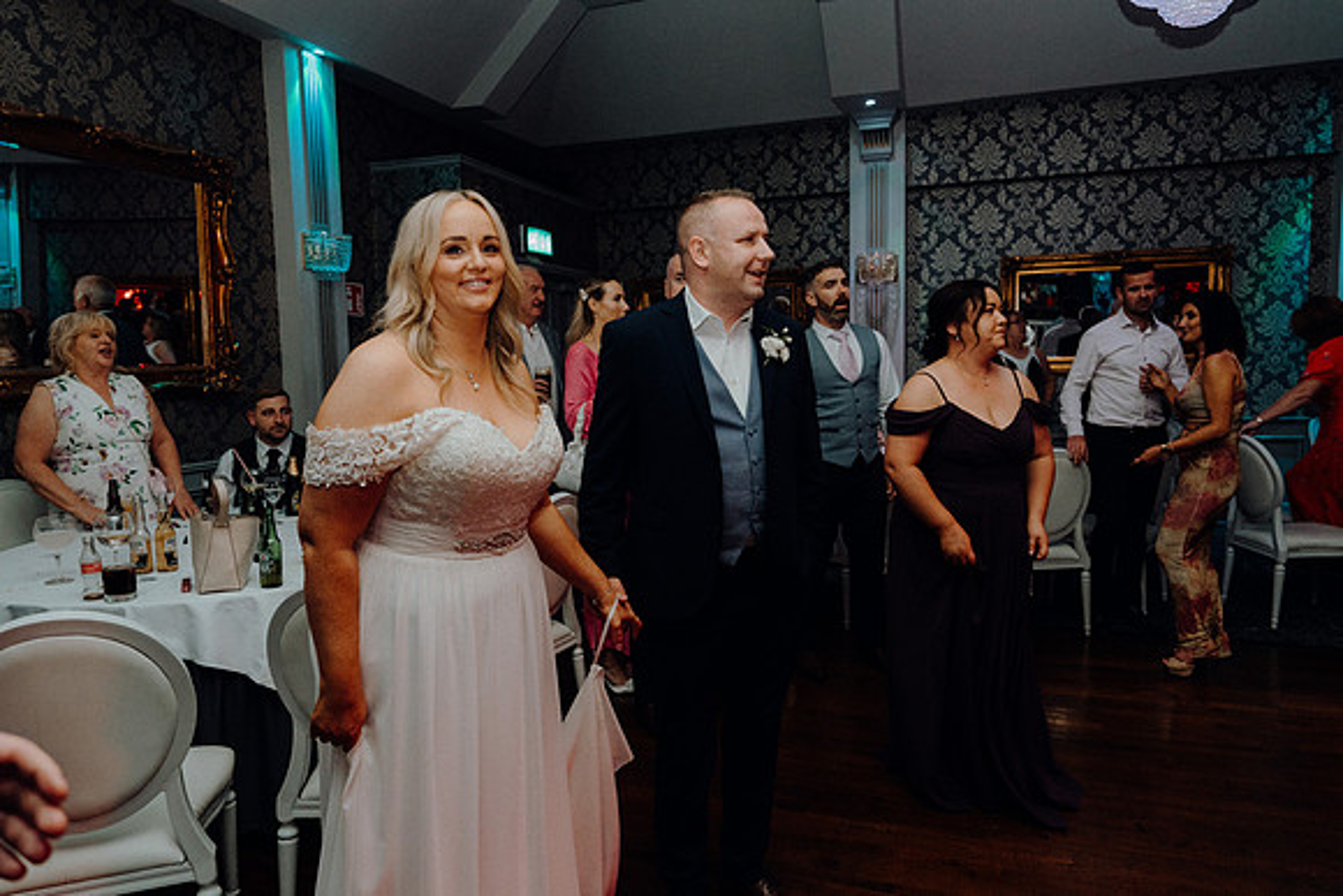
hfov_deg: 73.7
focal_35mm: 24
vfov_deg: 53.2
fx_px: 896
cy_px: 448
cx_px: 672
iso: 2500
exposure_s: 1/160
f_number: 3.5
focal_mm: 24
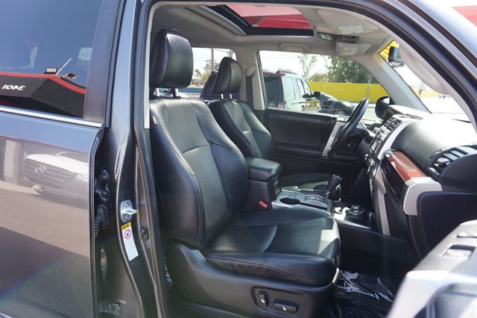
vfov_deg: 53.1
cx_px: 238
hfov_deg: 73.8
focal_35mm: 24
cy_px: 159
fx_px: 318
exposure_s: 1/60
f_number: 4.5
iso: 100
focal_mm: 16
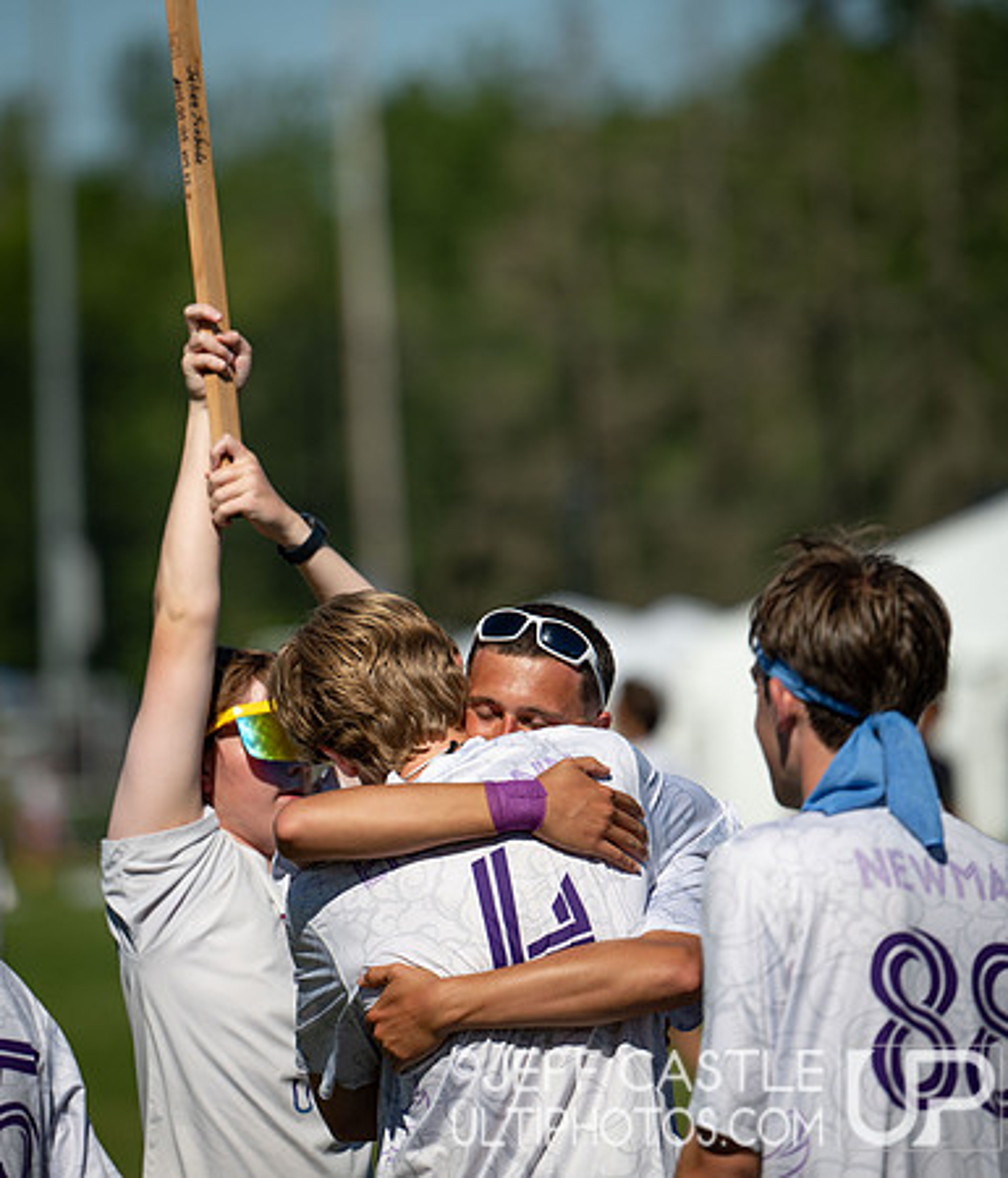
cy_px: 485
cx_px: 314
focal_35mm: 322
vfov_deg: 5.8
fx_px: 11550
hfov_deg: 5.0
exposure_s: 1/4000
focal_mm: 200
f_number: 2.8
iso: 64
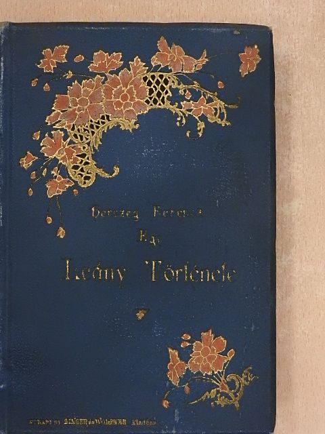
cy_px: 217
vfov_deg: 34.9
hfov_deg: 26.6
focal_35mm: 55
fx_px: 689
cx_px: 162
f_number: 4
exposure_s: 1/80
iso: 1600
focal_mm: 9.9
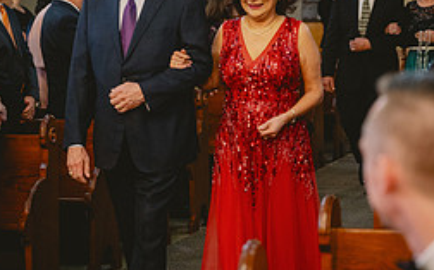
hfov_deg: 17.1
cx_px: 190
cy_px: 58
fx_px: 1442
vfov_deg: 10.7
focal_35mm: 122
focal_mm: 67
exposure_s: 1/250
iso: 2000
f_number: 2.8
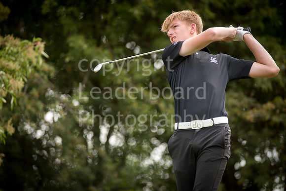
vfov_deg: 4.6
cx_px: 143
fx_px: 2384
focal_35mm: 300
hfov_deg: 6.9
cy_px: 96
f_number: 4
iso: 500
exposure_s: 1/2000
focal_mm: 300
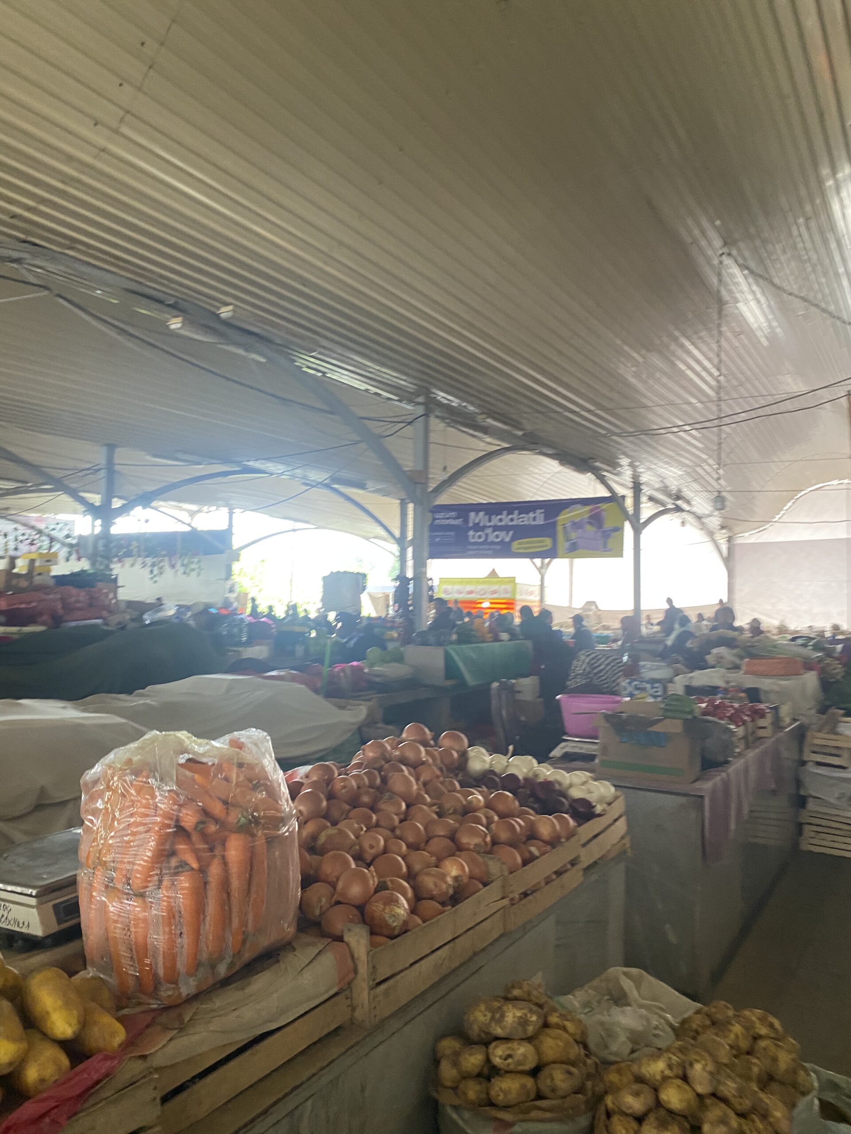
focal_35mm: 26
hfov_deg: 53.1
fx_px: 852
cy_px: 567
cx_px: 426
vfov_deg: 67.3
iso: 125
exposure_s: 1/97
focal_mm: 4.25
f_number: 1.8
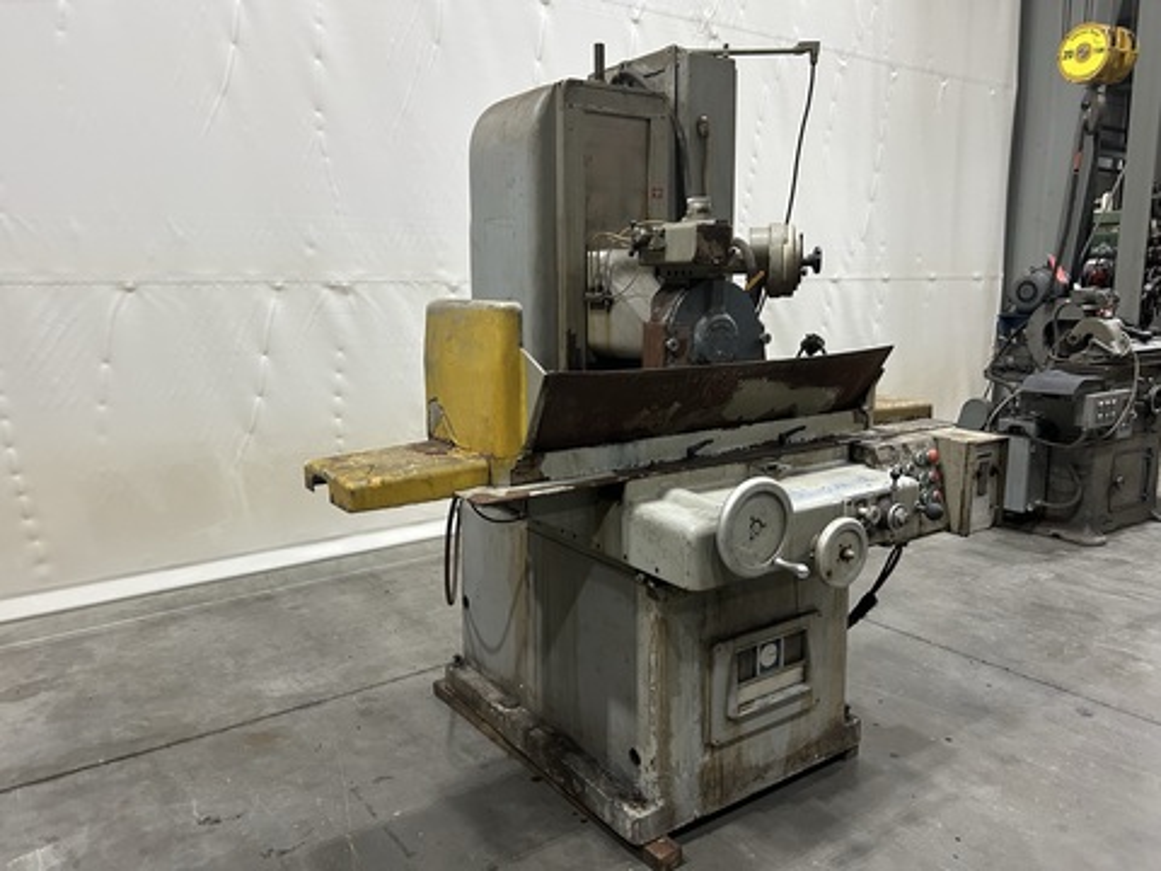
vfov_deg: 53.1
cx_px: 580
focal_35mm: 26
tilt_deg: -9.4
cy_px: 436
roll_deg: +1.1
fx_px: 872
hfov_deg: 67.3
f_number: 1.5
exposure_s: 1/60
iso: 250
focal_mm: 5.7
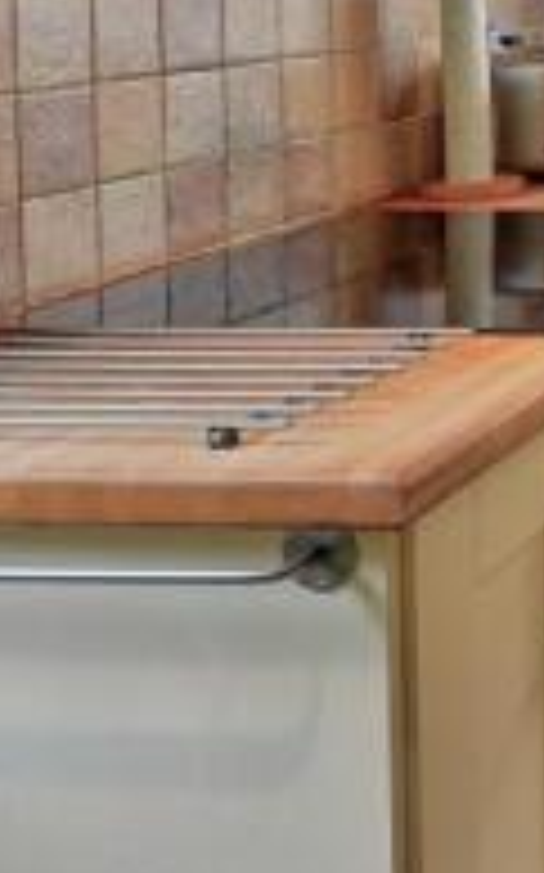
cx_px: 1218
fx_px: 1473
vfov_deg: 30.6
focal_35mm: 62
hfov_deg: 15.0
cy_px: 0
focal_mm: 12
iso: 100
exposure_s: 1/20
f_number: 5.6
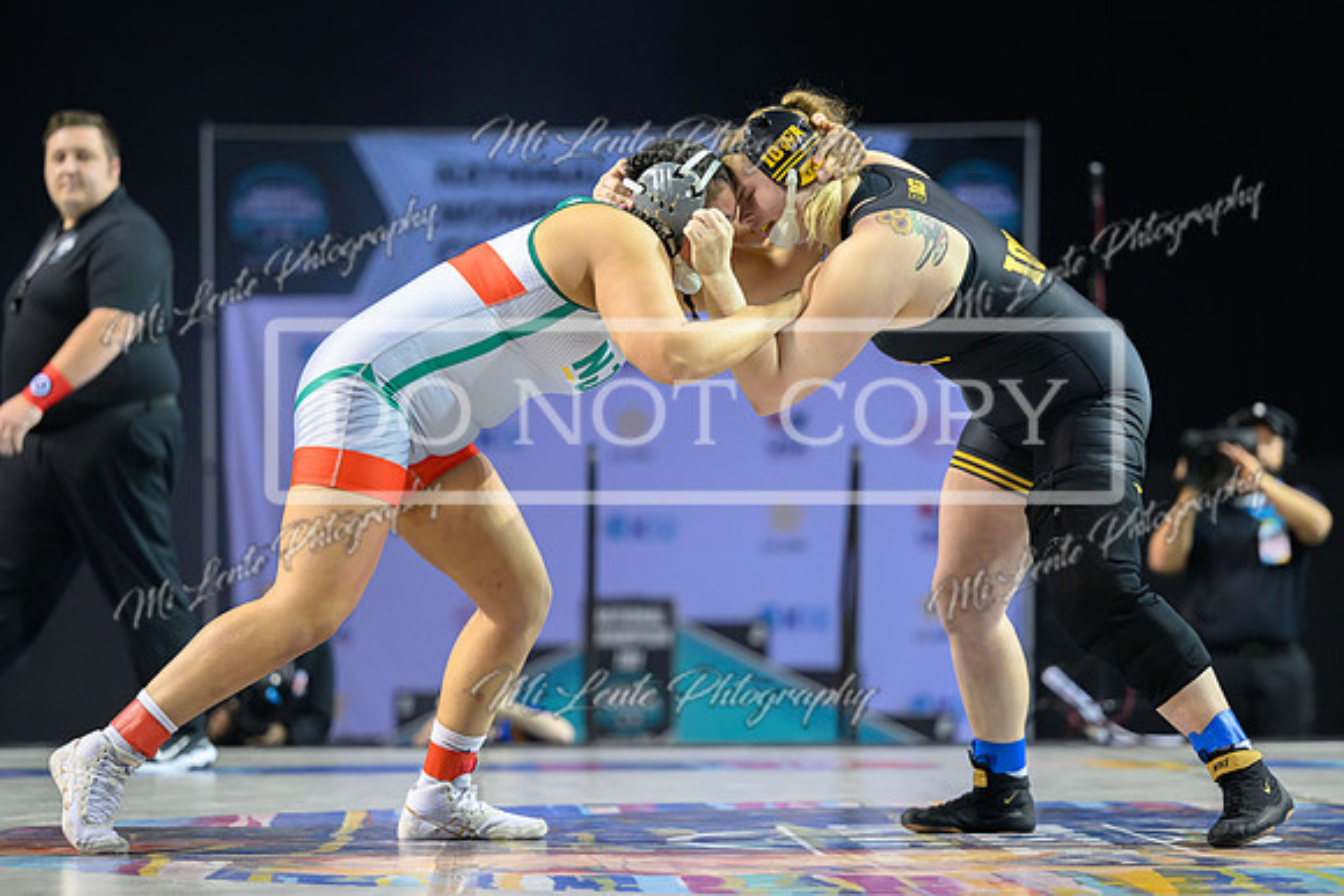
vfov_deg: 10.7
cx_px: 677
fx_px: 4778
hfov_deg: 16.0
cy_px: 401
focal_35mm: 128
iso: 5000
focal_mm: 115
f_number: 2.8
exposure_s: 1/800
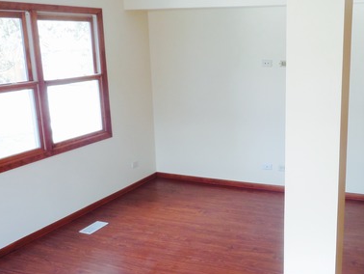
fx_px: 463
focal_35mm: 44
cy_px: 162
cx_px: 242
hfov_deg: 42.4
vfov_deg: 32.8
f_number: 3.4
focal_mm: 4.3
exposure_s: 1/30
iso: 100
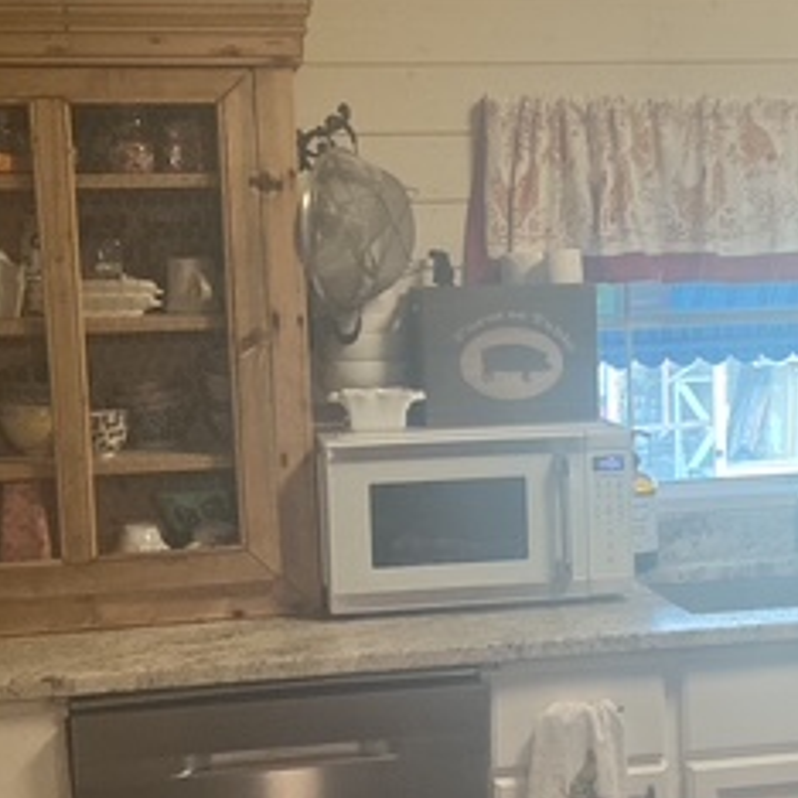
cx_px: 542
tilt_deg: -5.7
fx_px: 1826
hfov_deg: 24.5
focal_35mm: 70
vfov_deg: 24.6
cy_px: 454
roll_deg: +1.9
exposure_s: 1/60
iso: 160
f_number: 1.8
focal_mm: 3
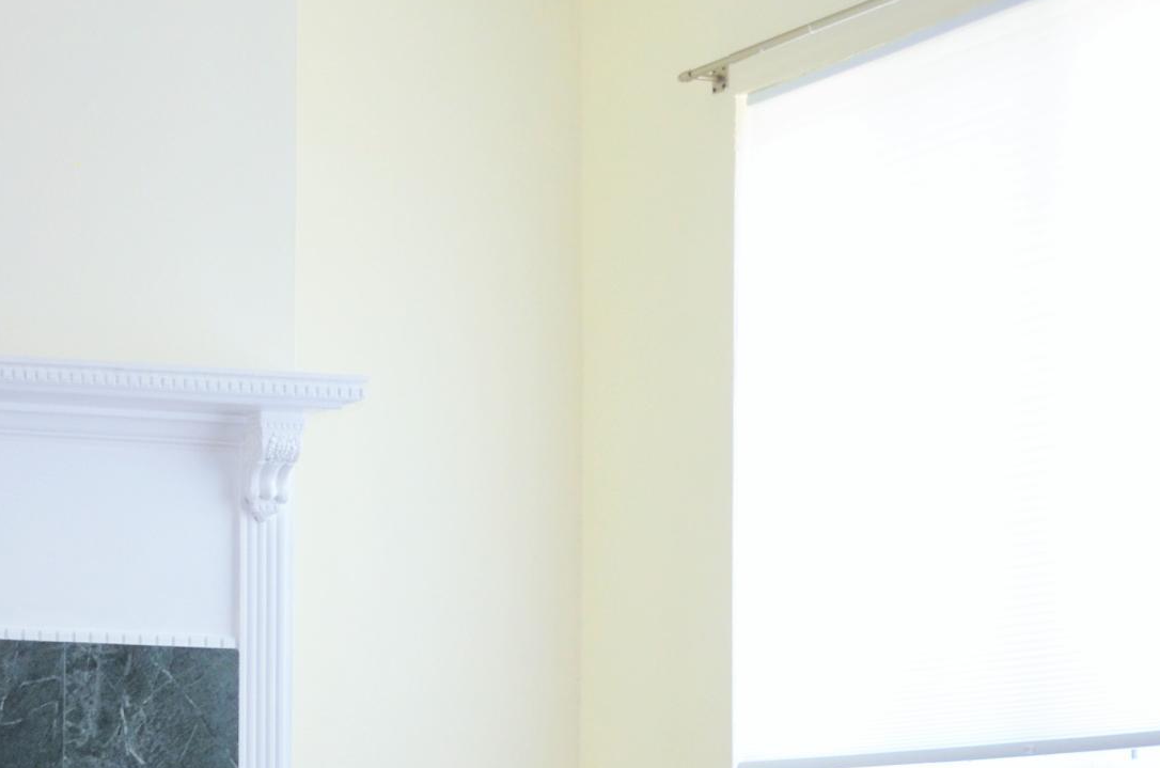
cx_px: 333
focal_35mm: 116
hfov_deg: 17.6
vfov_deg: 11.5
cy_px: 950
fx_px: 3730
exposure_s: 1/60
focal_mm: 28
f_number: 4.5
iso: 640
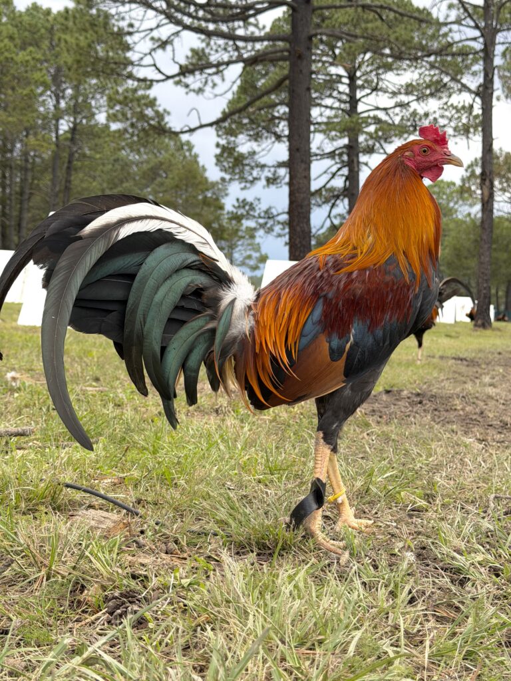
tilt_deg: -1.2
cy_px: 340
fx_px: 945
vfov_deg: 39.7
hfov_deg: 30.3
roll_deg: -1.6
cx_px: 256
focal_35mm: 48
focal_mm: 6.76
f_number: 1.78
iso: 64
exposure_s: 1/364
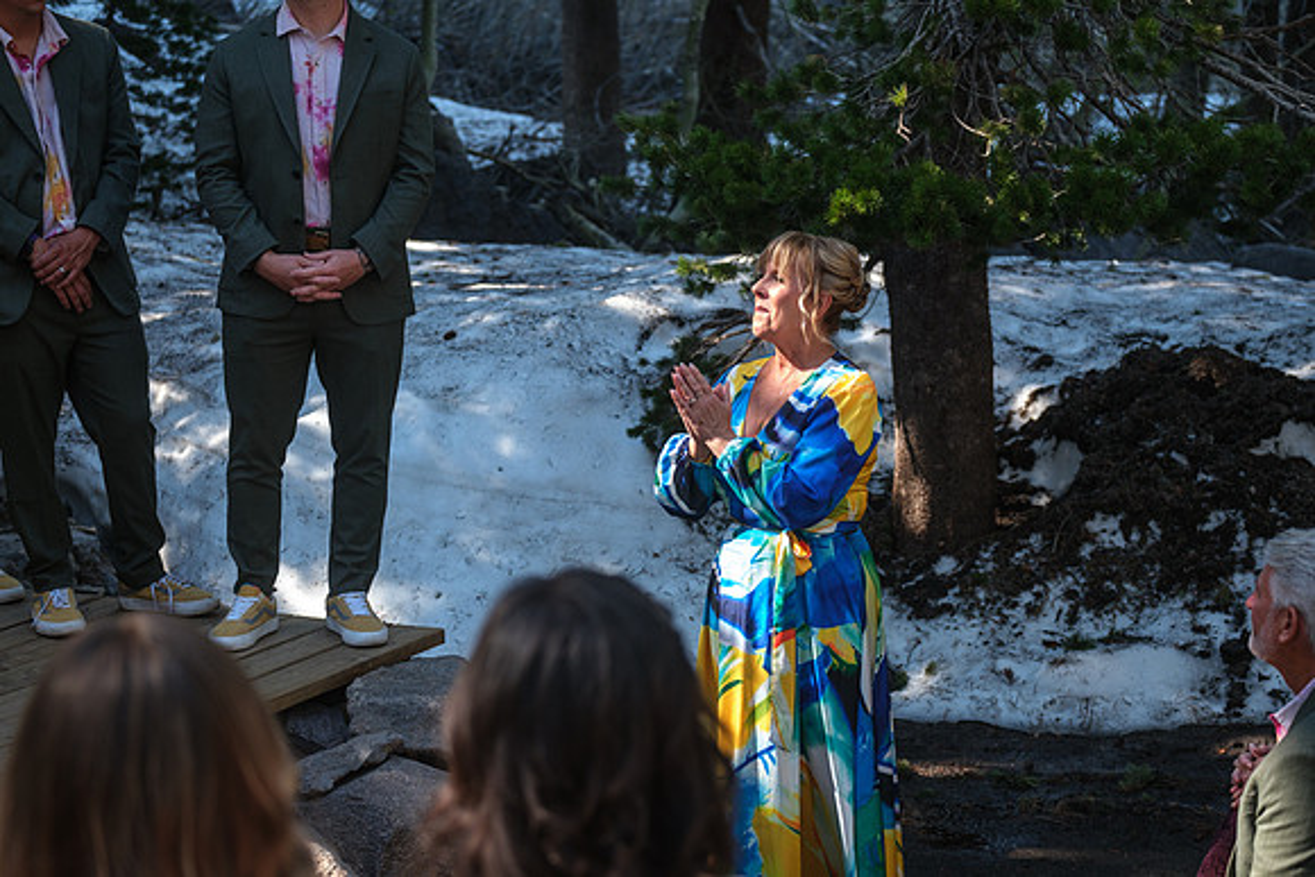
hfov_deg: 27.0
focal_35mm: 75
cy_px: 438
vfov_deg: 18.2
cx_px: 658
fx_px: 2740
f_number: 3.2
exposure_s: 1/340
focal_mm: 50
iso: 400
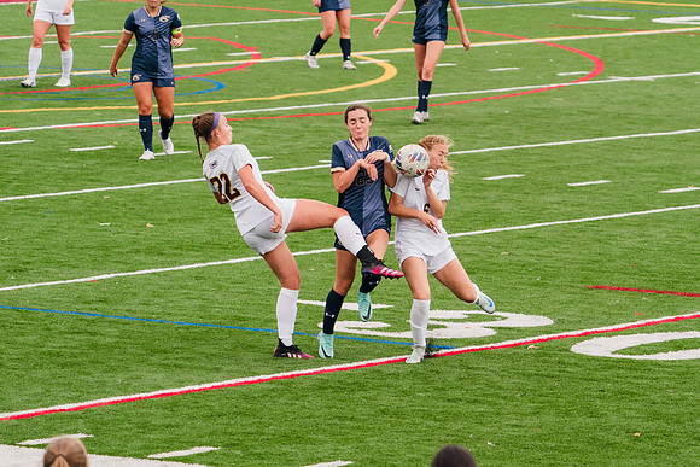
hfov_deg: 6.9
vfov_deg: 4.6
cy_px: 218
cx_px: 454
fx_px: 5793
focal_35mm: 298
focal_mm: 200
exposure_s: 1/1600
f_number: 5.6
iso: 640
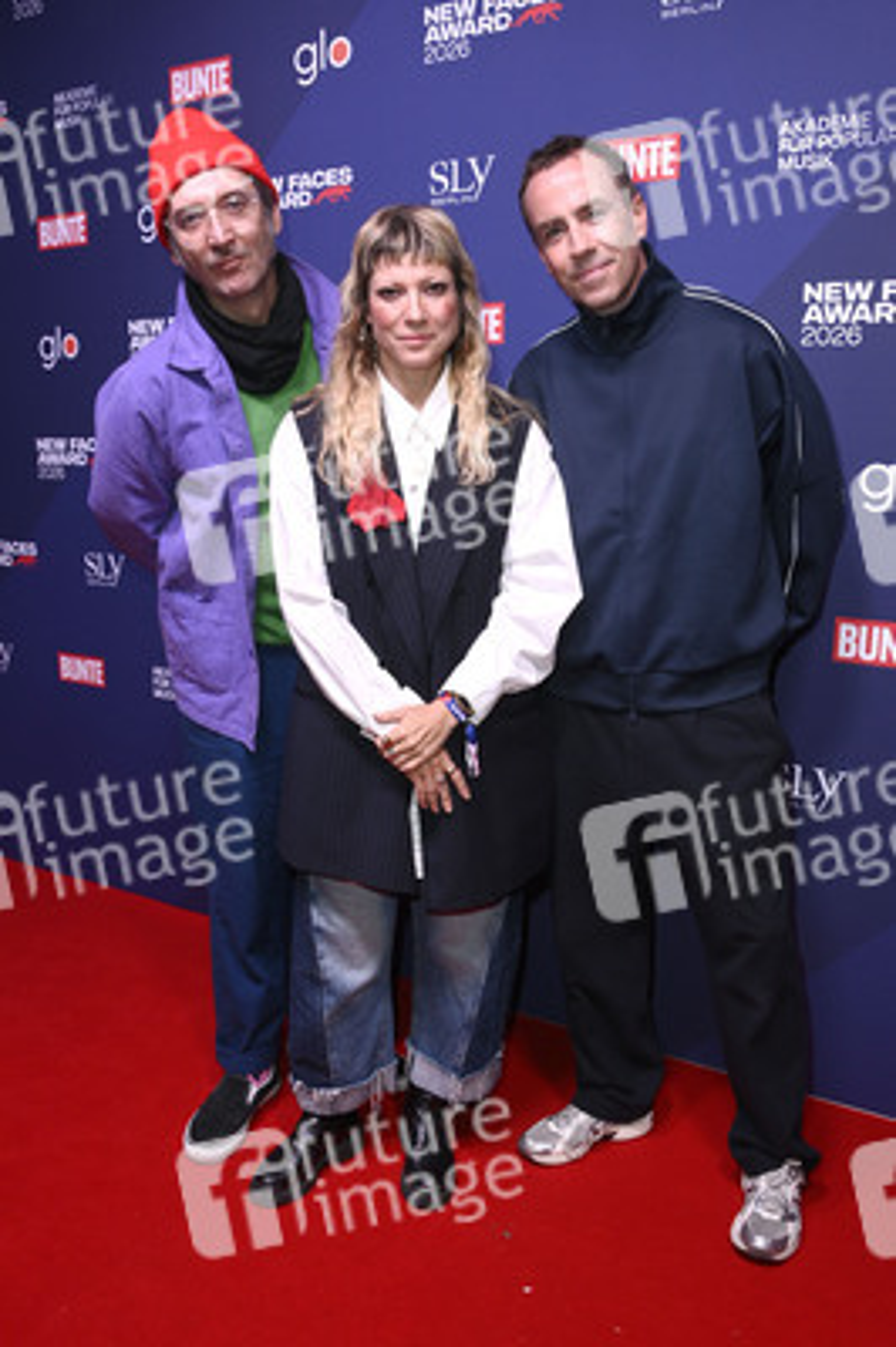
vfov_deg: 65.5
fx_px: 1047
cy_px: 674
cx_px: 448
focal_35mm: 28
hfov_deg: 46.3
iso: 1000
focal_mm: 28
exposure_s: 1/250
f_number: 5.6
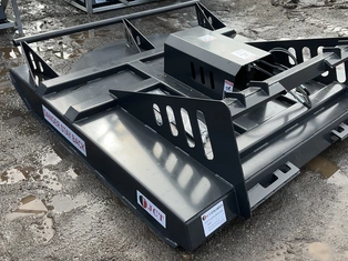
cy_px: 118
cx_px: 178
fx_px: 372
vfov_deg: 38.6
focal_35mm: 37
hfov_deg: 50.2
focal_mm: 3
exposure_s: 1/562
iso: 25
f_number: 1.8
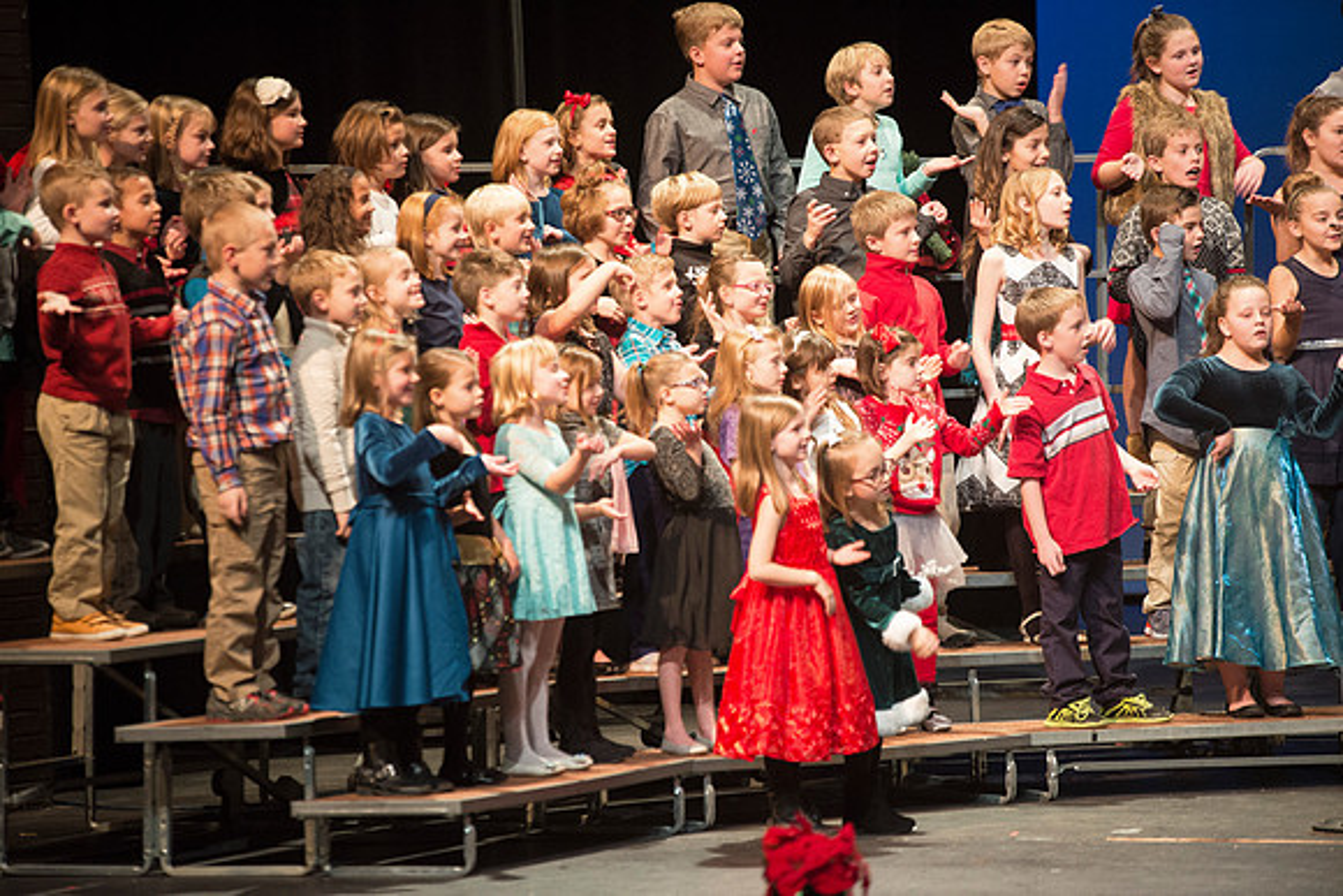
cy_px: 448
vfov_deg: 6.9
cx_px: 672
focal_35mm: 200
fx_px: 7463
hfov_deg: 10.3
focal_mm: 200
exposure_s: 1/125
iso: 2500
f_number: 2.8
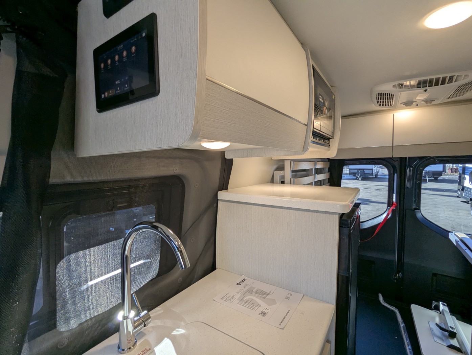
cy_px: 178
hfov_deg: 94.4
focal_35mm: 16
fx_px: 218
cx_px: 236
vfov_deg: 78.2
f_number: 2.2
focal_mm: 2.35
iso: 87
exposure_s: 1/201
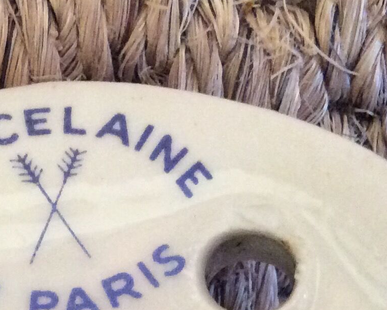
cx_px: 47
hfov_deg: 17.9
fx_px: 1214
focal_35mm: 106
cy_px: 311
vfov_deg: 14.3
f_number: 2.4
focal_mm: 3.3
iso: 250
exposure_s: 1/20
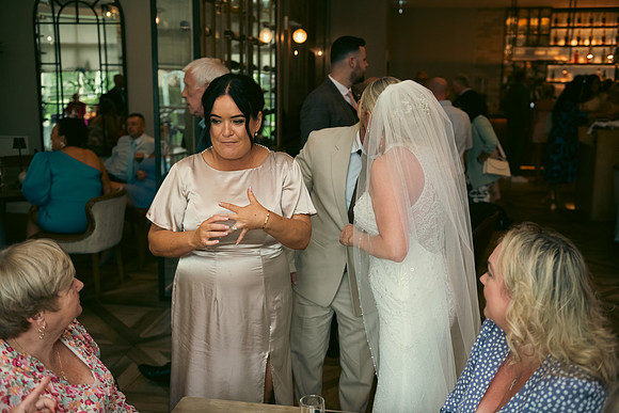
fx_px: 654
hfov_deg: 50.7
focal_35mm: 38
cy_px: 206
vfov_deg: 35.1
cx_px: 310
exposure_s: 1/160
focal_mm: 38
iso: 800
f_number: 3.5
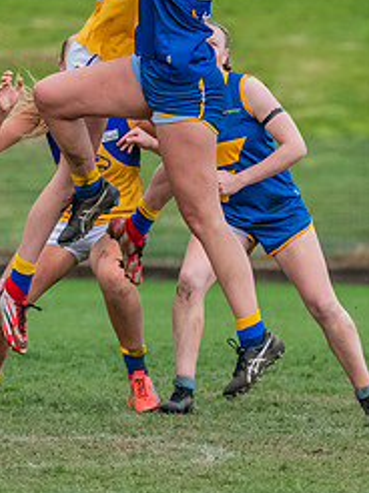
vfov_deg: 1.4
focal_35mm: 1379
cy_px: 2
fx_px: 19634
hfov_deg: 1.1
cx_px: 233
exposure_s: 1/1250
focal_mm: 360
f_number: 6
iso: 1600
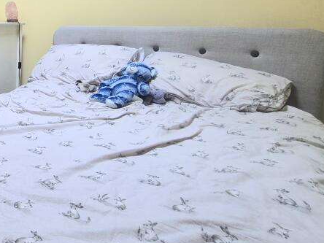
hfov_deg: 44.0
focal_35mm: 30
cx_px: -42
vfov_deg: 45.4
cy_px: 65
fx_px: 281
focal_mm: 2.2
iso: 200
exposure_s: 1/50
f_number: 2.2
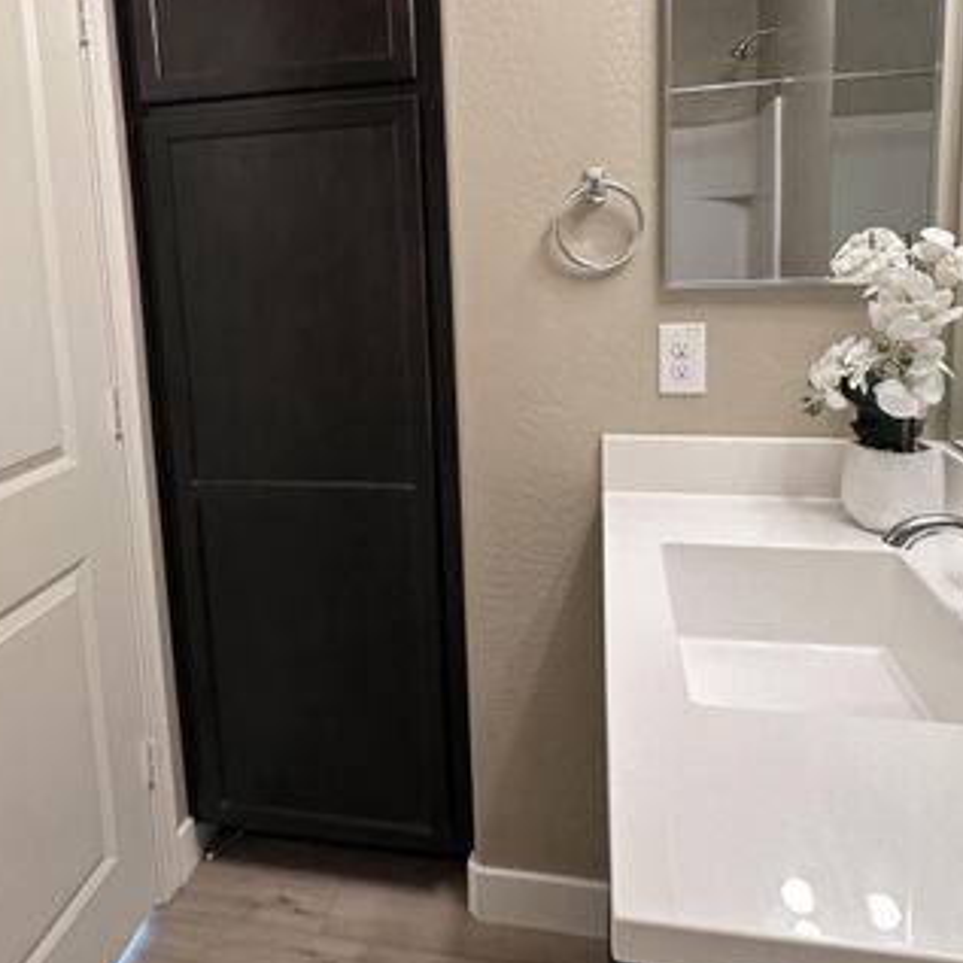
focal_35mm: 26
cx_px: 422
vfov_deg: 59.9
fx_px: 818
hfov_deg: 60.8
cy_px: 345
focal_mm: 2.22
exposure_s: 1/60
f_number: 2.2
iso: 200
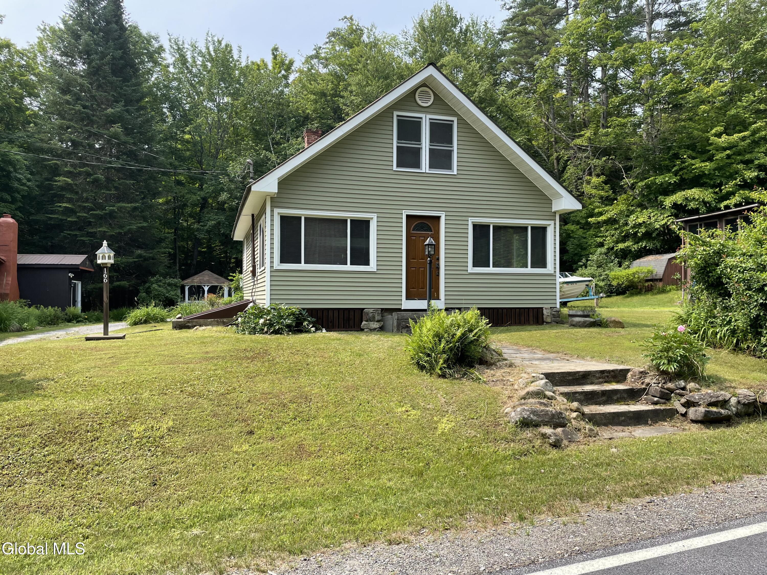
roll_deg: -0.3
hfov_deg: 67.3
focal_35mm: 26
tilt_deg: +1.8
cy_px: 288
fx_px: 576
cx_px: 384
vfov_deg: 53.1
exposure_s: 1/1453
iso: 32
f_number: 1.6
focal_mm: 4.2
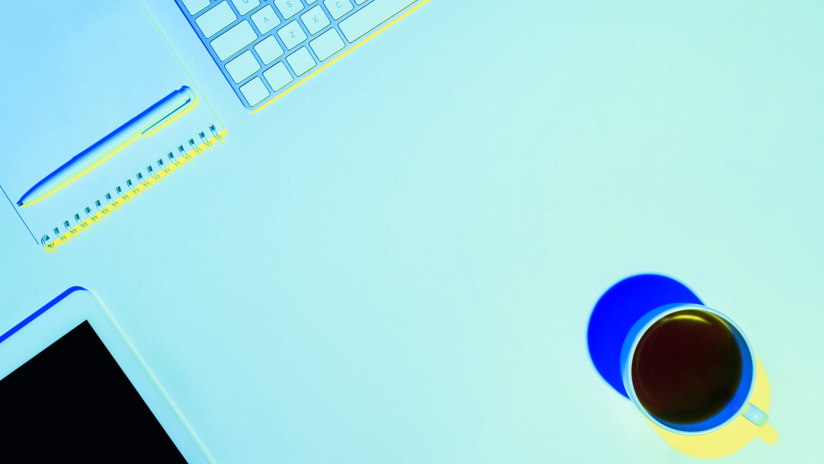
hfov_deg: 39.2
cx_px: 412
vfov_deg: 22.6
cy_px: 189
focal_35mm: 53
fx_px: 1158
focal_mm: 50
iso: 64
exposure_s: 1/160
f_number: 10
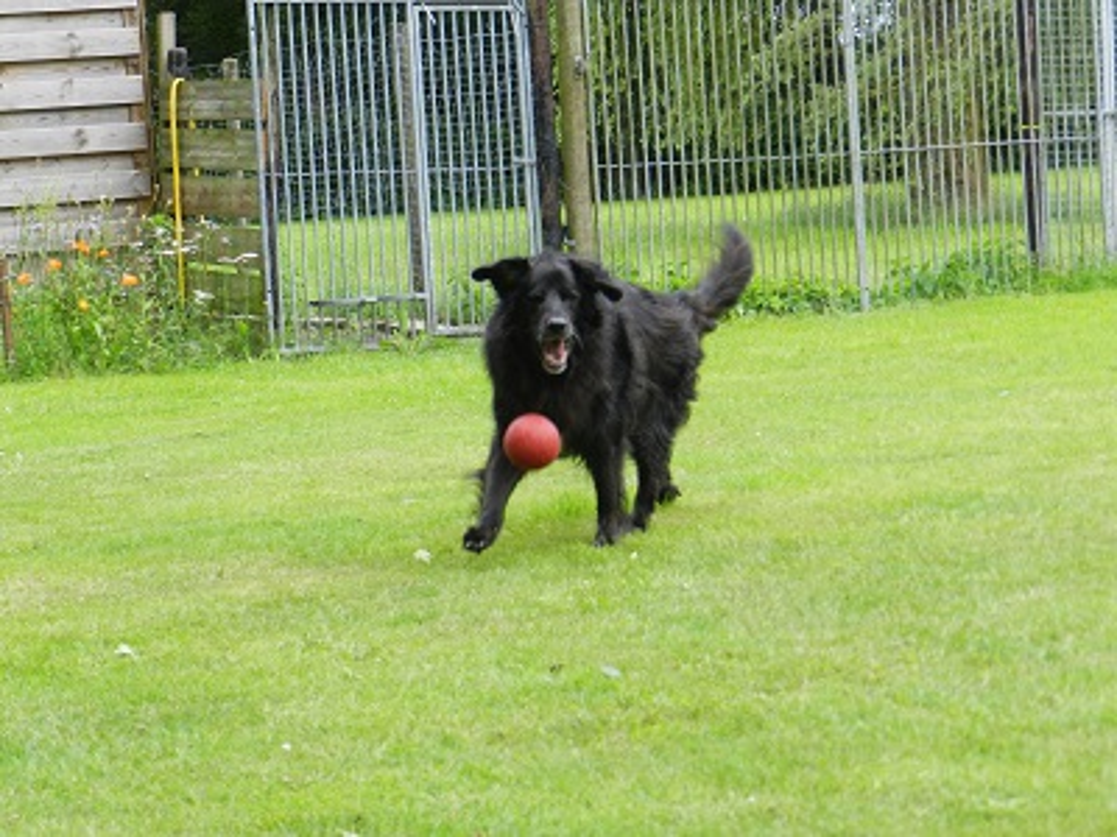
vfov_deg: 12.9
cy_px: 418
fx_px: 3711
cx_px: 558
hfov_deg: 17.1
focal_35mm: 115
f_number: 4.8
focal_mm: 20.5
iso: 160
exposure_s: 1/200
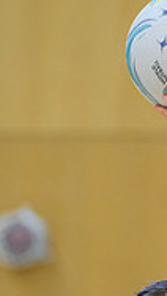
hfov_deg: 1.6
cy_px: 345
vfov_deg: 2.9
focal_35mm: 752
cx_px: 229
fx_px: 5909
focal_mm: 200
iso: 4000
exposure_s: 1/1000
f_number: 3.2
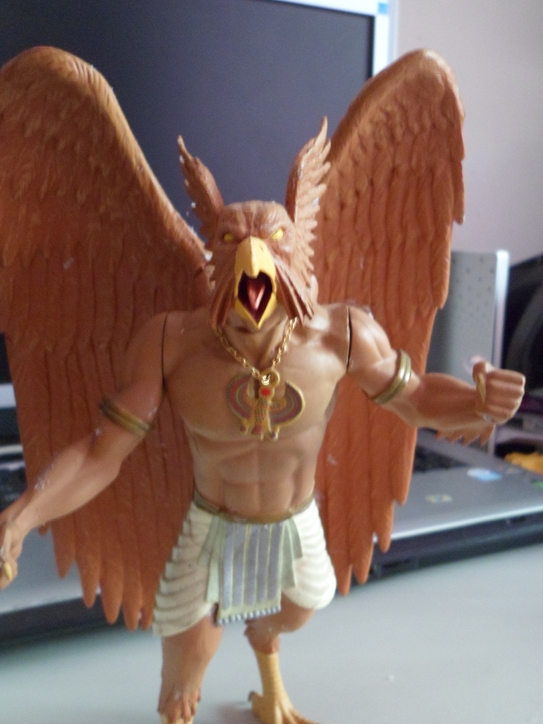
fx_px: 753
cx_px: 272
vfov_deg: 51.4
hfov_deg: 39.7
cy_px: 362
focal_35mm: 36
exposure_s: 1/4
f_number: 3.8
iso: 400
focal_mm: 6.6
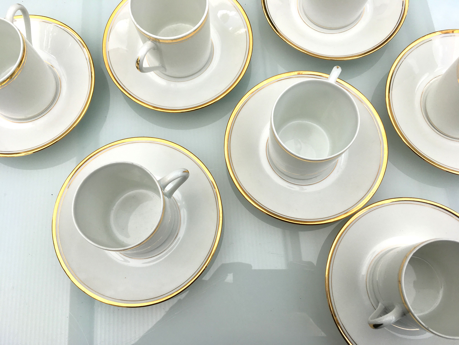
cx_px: 230
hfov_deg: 61.7
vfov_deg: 48.2
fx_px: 385
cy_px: 172
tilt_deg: -76.7
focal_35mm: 29
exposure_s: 1/1261
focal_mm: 4.15
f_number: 2.2
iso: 25
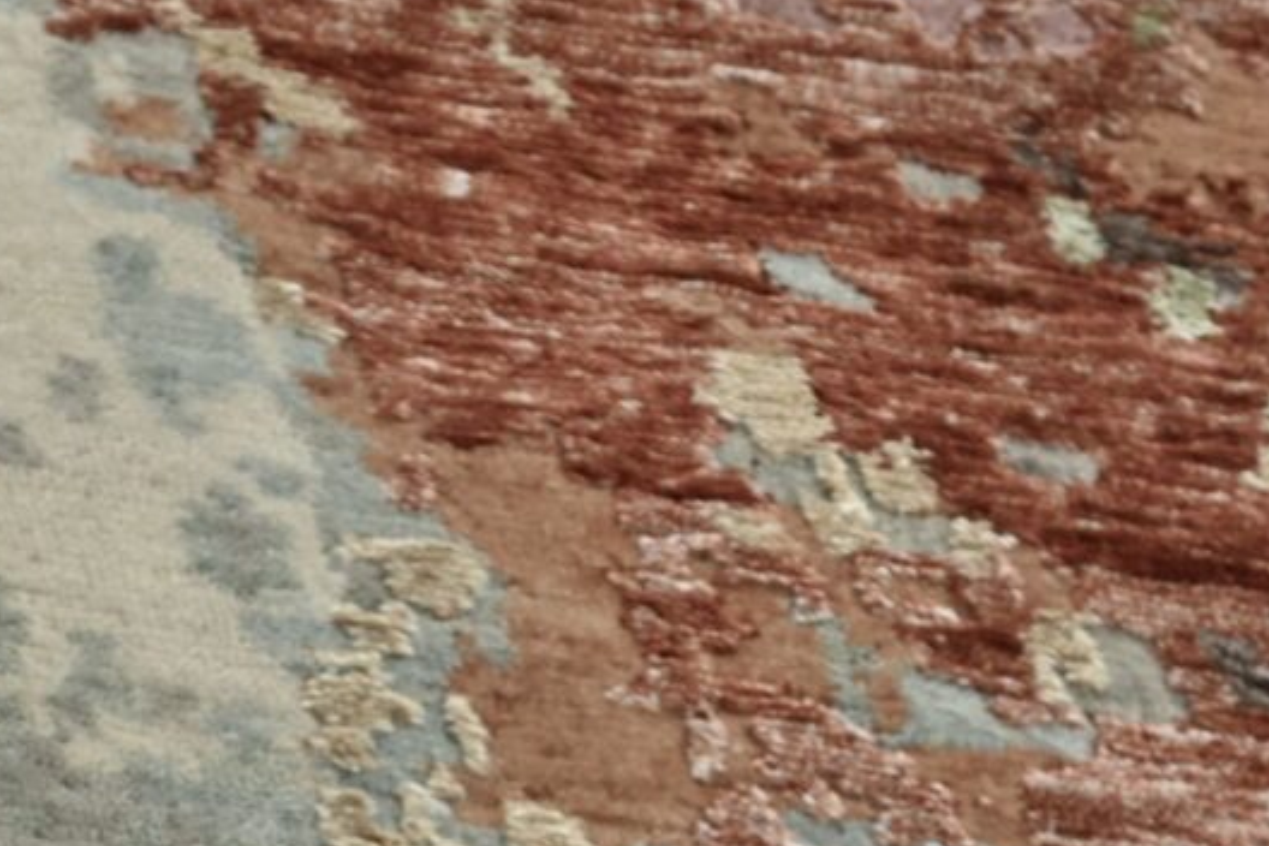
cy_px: 1813
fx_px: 9904
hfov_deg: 7.2
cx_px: -570
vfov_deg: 4.8
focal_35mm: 281
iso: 125
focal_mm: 58
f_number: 11
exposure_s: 1/125
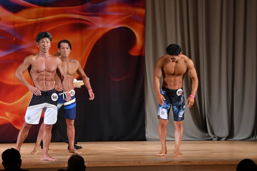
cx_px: 128
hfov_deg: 11.0
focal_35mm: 187
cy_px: 86
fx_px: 1334
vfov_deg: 7.3
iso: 3200
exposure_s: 1/400
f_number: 5.6
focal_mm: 125
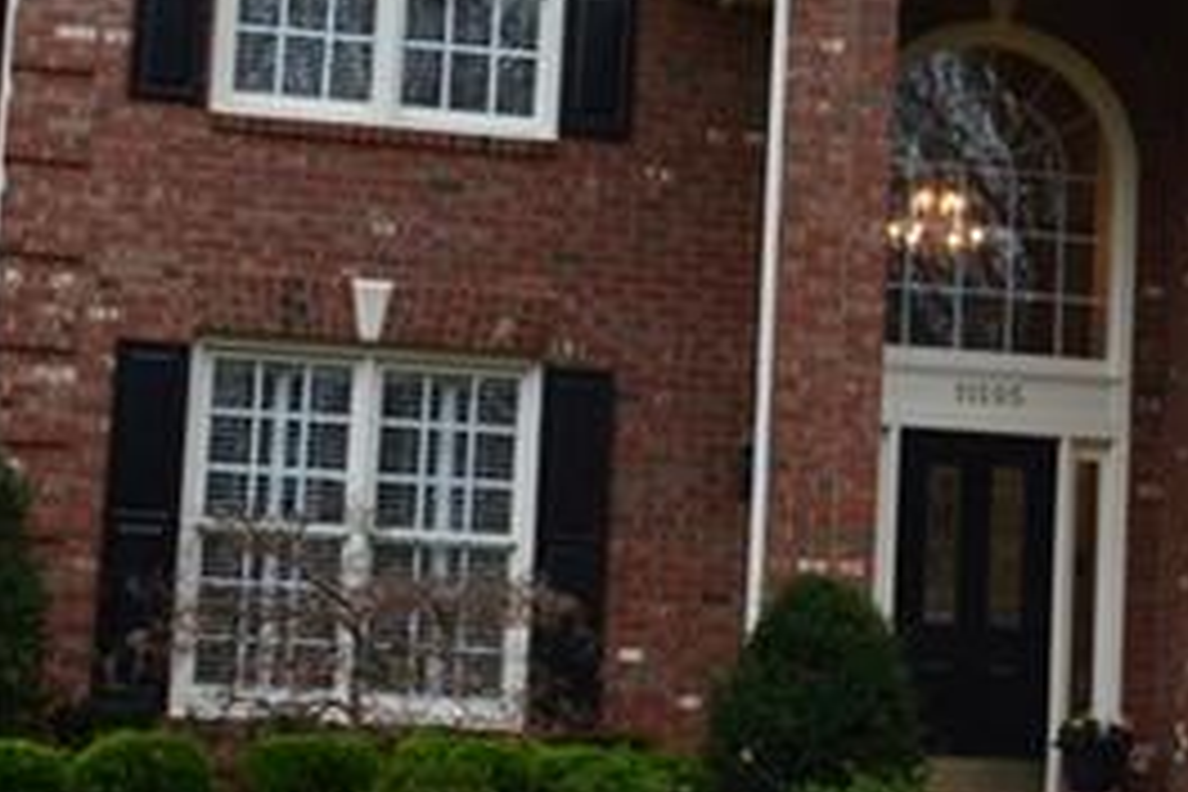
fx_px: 4224
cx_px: 1818
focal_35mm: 128
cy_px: 418
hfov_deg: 14.8
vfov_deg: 10.7
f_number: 8
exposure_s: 1/80
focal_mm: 22
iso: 400
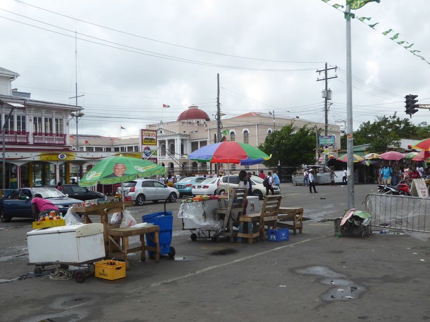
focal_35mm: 39
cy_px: 161
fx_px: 484
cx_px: 215
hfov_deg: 47.9
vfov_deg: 36.8
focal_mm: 6.7
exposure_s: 1/400
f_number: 3.7
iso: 80
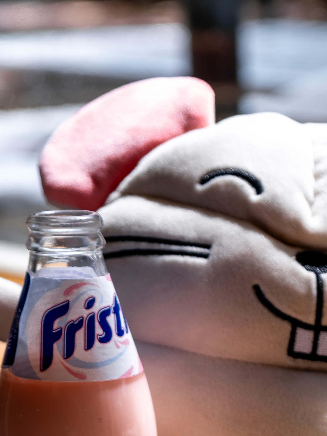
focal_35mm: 206
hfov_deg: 7.2
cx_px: 270
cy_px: 612
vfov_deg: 9.4
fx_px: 2594
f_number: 4
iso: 80
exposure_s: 1/500
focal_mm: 48.4
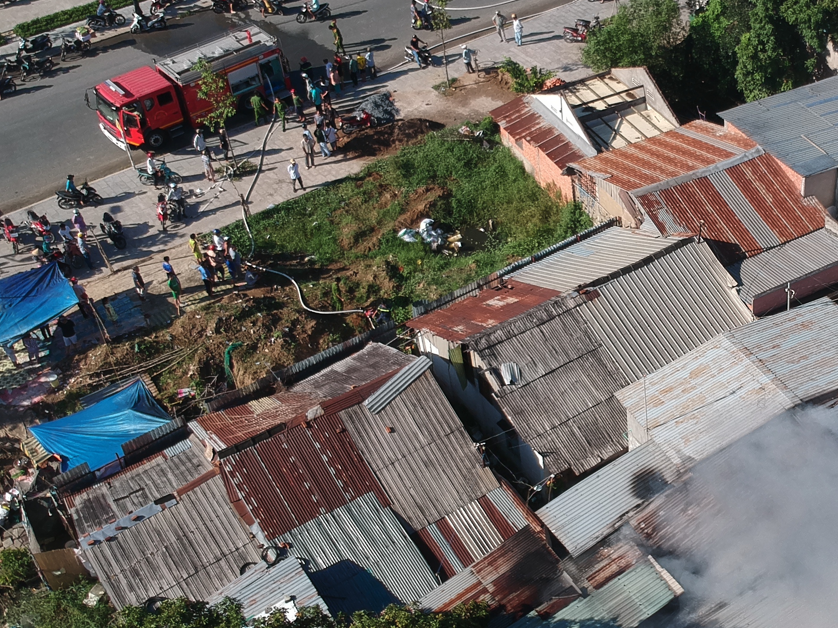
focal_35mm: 53
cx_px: 725
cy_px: 302
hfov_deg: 34.5
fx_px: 1283
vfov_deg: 27.5
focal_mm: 4.49
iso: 100
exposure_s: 1/1000
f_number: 2.6
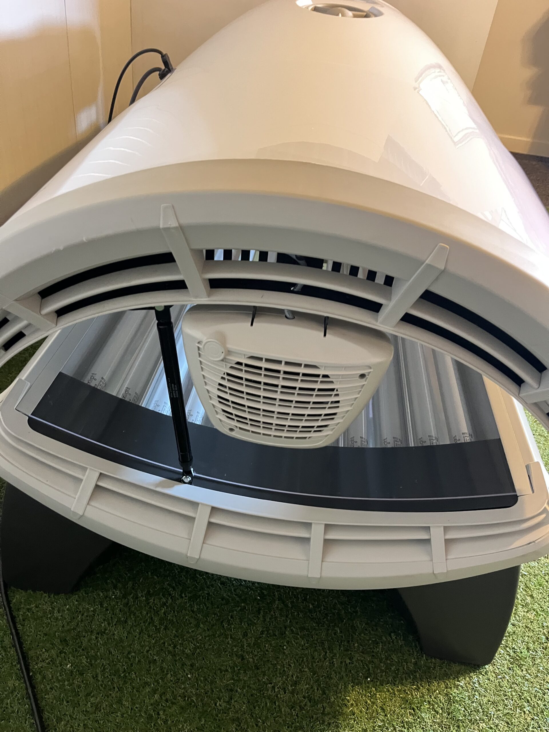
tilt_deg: -39.1
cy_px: 366
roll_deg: -7.5
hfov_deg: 53.1
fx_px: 550
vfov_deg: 67.3
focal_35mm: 26
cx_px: 274
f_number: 1.6
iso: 1000
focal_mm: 5.1
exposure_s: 1/25
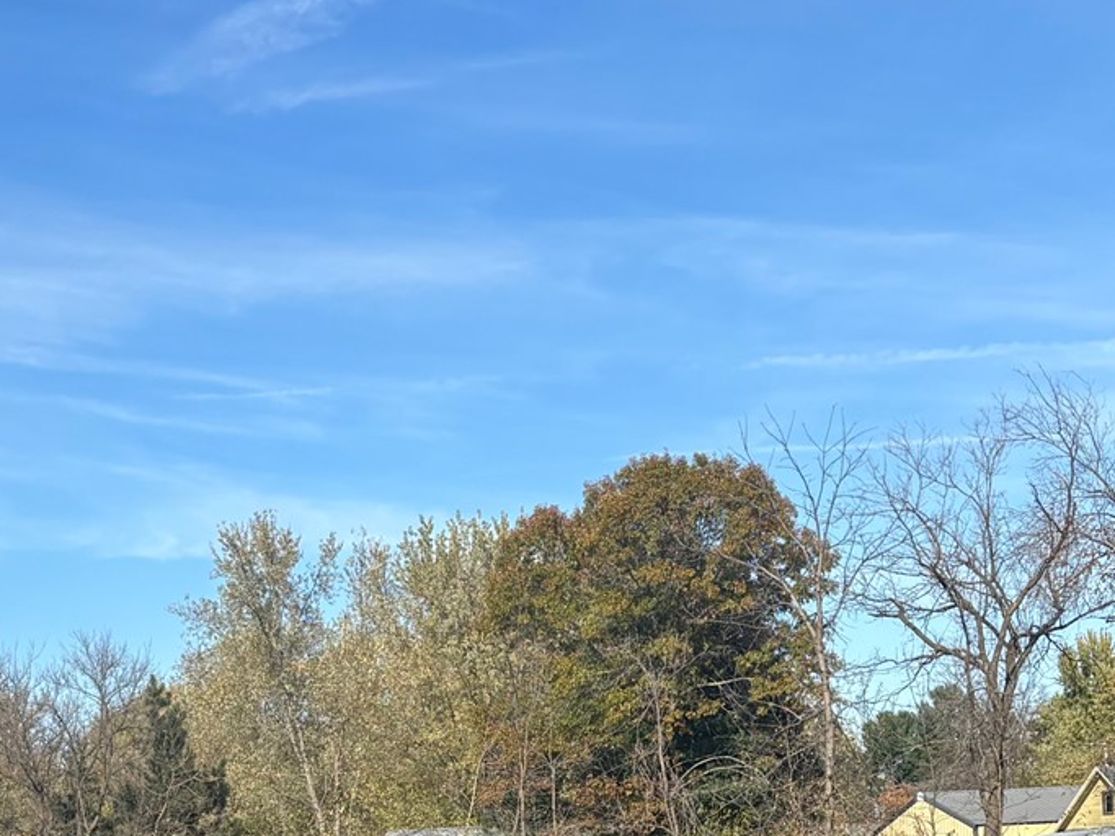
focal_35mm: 78
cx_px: 119
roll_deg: +3.0
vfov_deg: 18.1
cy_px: 972
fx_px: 2512
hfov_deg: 24.3
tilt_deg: -1.2
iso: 50
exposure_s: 1/2710
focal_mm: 5.96
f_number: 1.6
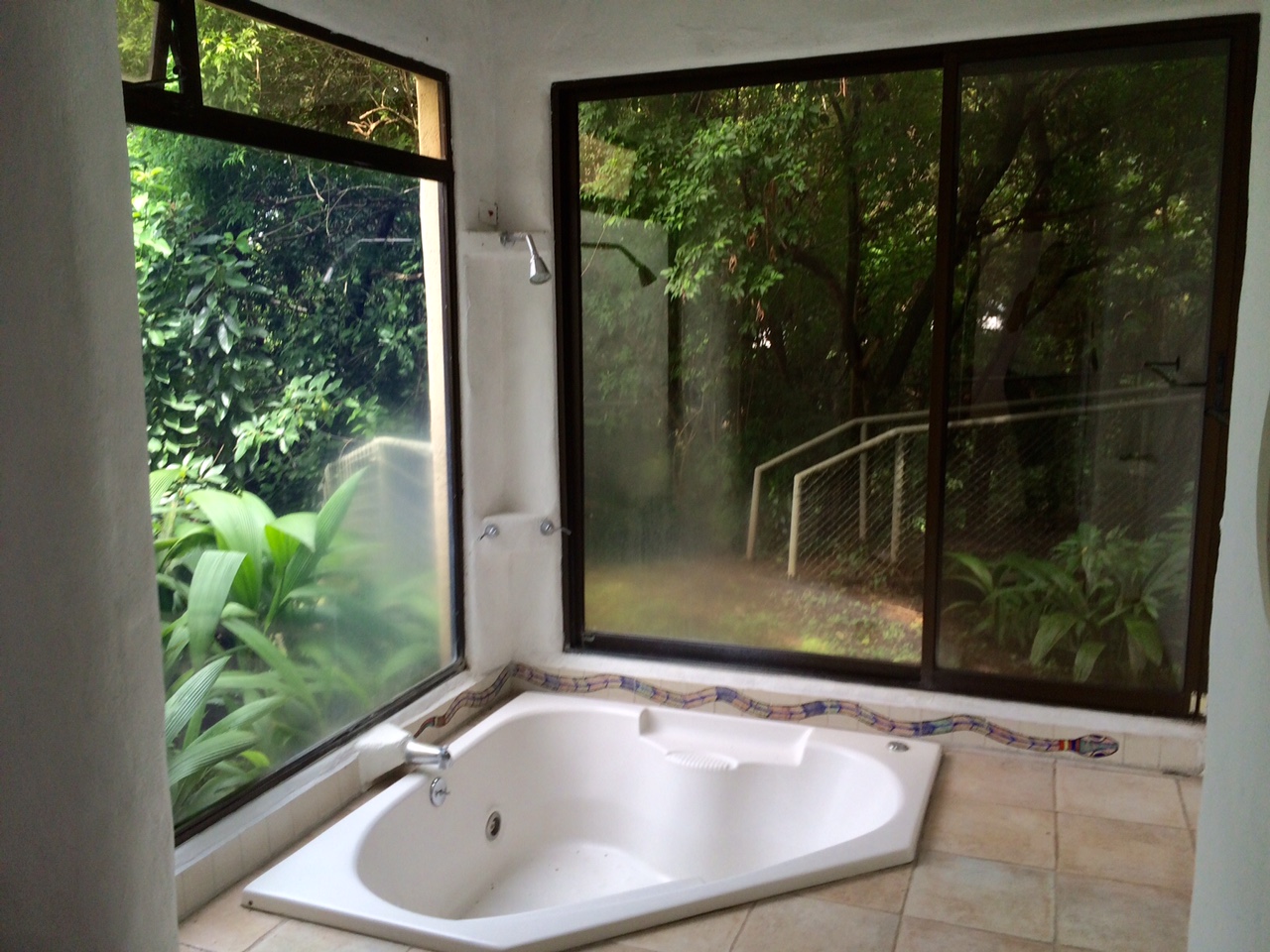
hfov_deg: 61.7
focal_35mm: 29
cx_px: 635
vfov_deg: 48.2
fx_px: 1064
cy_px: 476
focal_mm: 4.15
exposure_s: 1/120
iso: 50
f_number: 2.2
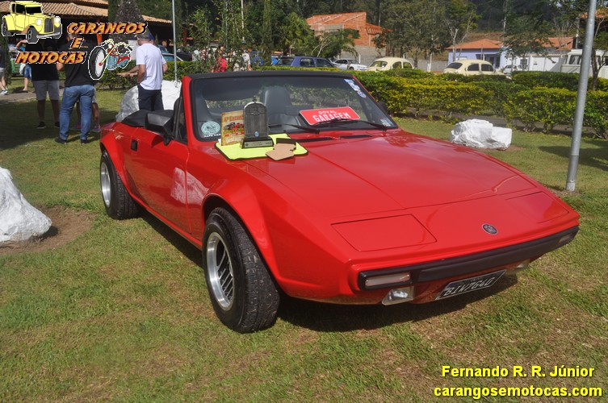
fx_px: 557
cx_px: 304
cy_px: 202
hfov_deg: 57.3
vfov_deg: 39.9
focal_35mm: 33
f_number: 11
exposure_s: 1/500
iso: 200
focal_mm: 22
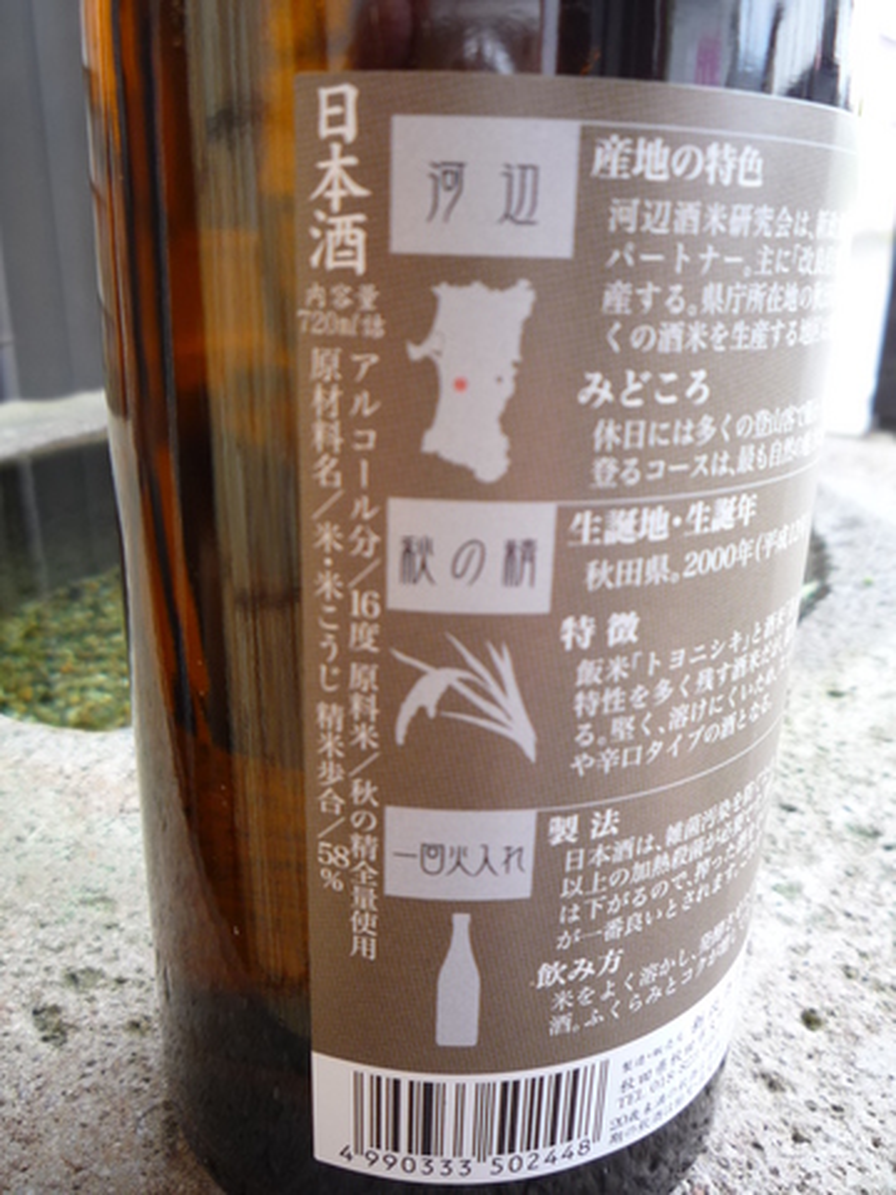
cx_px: 448
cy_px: 598
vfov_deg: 60.0
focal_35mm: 30
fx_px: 1035
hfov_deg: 46.8
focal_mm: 5.2
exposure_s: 1/40
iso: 100
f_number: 3.3
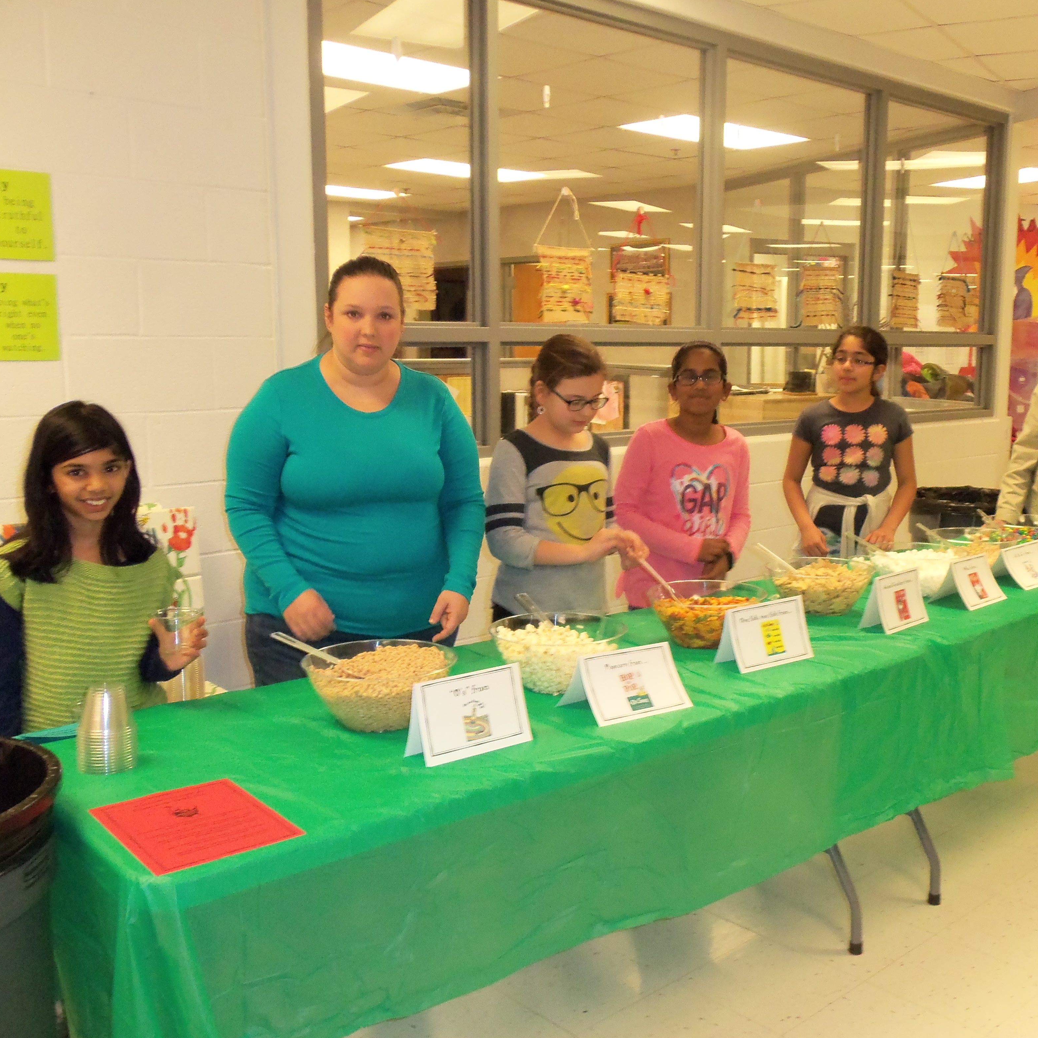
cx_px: 632
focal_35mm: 35
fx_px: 1187
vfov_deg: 47.2
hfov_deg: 46.9
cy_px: 512
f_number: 3.4
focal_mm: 5.2
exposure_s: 1/30
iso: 200
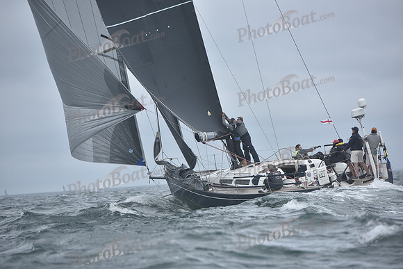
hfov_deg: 10.3
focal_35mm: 200
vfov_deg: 6.9
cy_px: 134
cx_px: 202
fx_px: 2239
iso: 200
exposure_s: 1/1250
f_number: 5
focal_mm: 200
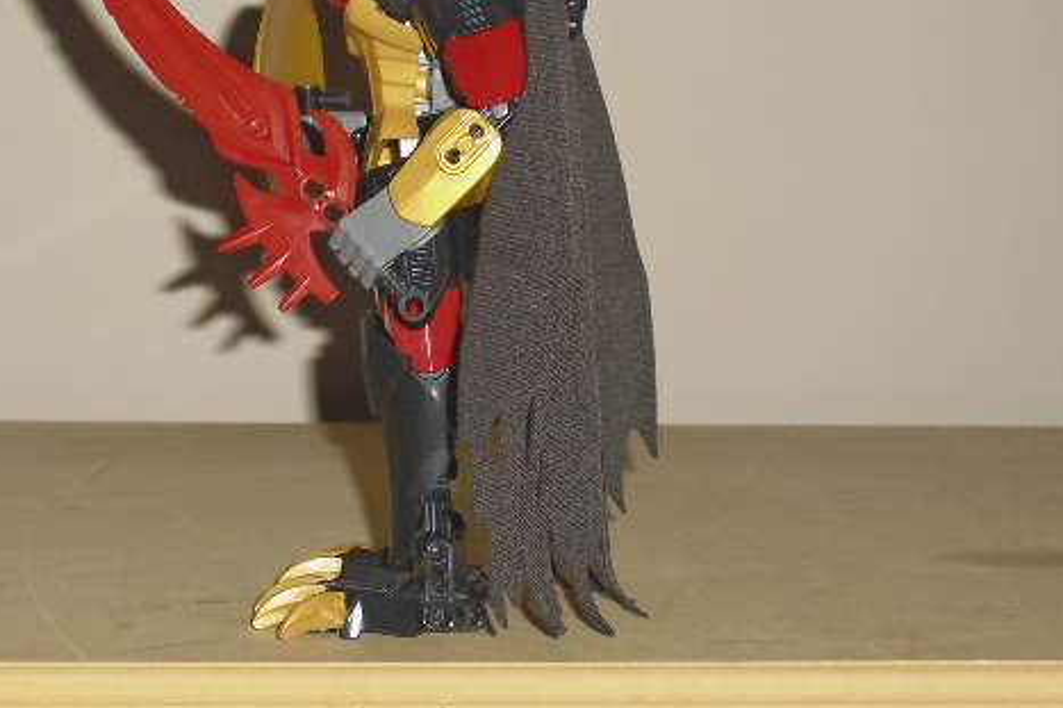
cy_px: 255
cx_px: 382
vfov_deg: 13.1
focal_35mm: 104
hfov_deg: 19.6
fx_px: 3070
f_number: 4.6
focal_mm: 13.1
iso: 200
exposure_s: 1/60
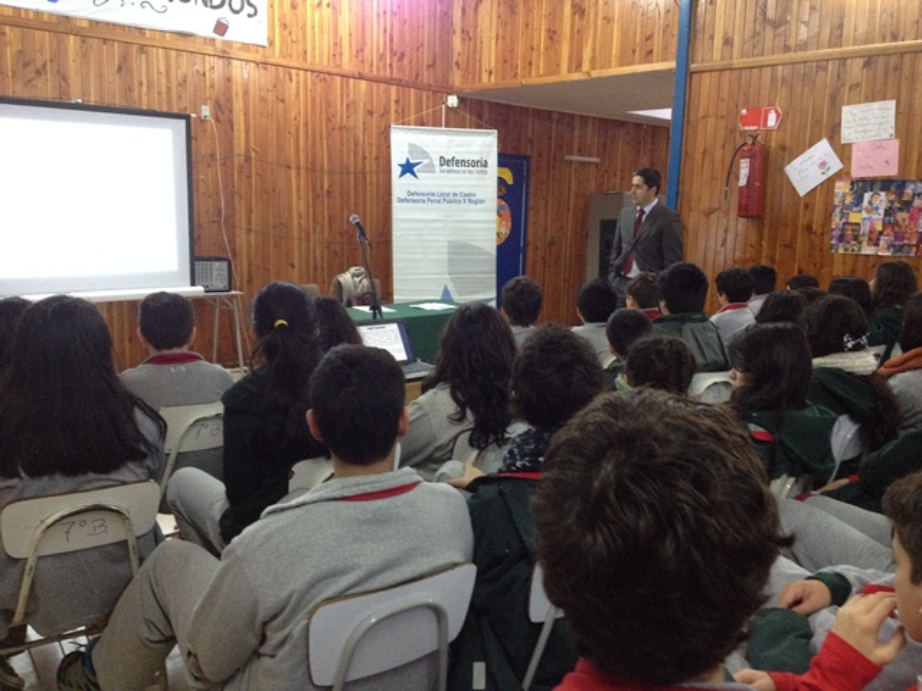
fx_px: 932
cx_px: 461
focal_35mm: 35
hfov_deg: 52.6
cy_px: 346
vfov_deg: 40.7
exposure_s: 1/20
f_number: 2.4
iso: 320
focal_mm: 4.28
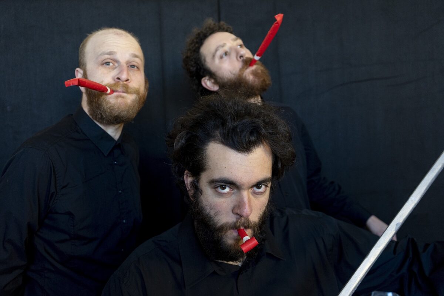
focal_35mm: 35
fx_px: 432
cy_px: 148
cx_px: 222
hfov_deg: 54.4
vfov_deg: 37.9
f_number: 4.5
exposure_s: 1/80
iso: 1250
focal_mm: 35
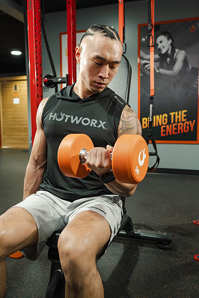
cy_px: 149
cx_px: 100
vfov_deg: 54.4
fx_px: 290
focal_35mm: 35
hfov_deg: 37.9
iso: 400
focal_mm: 35
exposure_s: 1/80
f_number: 4
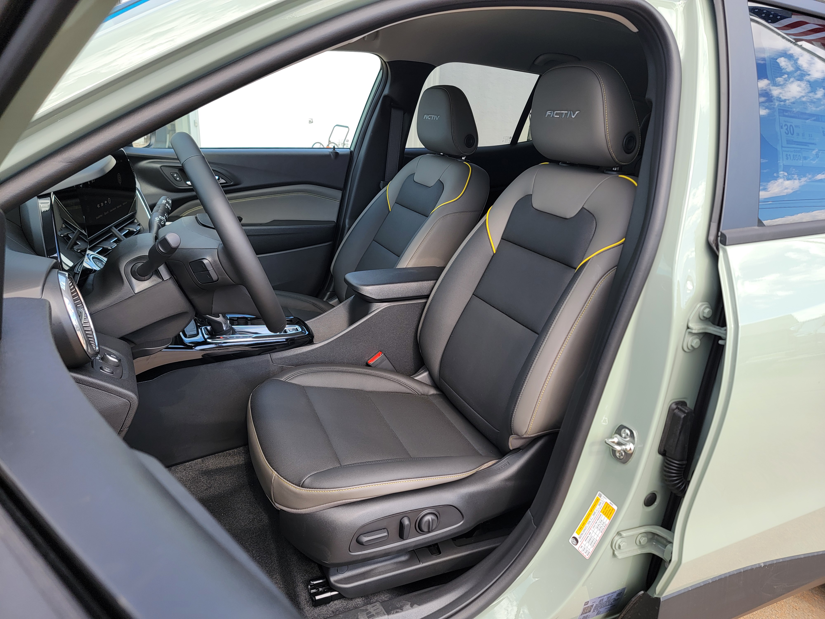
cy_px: 310
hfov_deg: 71.6
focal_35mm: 24
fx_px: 572
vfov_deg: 56.8
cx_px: 412
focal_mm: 6.7
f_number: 1.8
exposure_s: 1/129
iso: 16
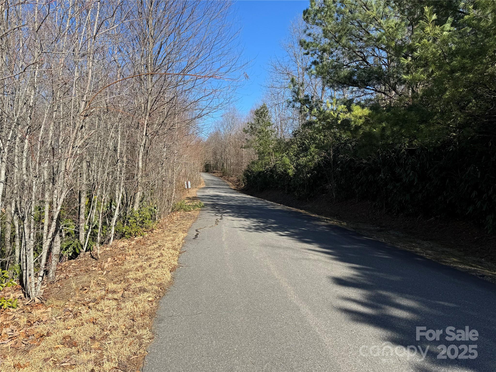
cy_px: 186
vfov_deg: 56.8
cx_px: 248
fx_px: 344
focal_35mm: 24
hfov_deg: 71.6
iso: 80
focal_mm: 6.76
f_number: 1.78
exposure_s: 1/2833
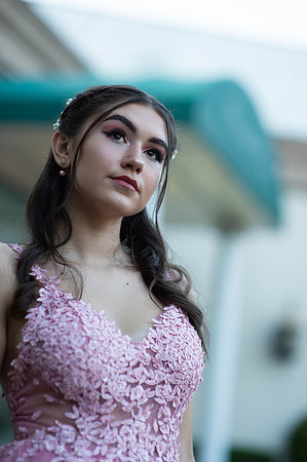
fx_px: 1090
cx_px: 154
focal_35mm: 85
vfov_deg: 23.9
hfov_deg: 16.0
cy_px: 231
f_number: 2
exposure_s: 1/640
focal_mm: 85
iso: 250
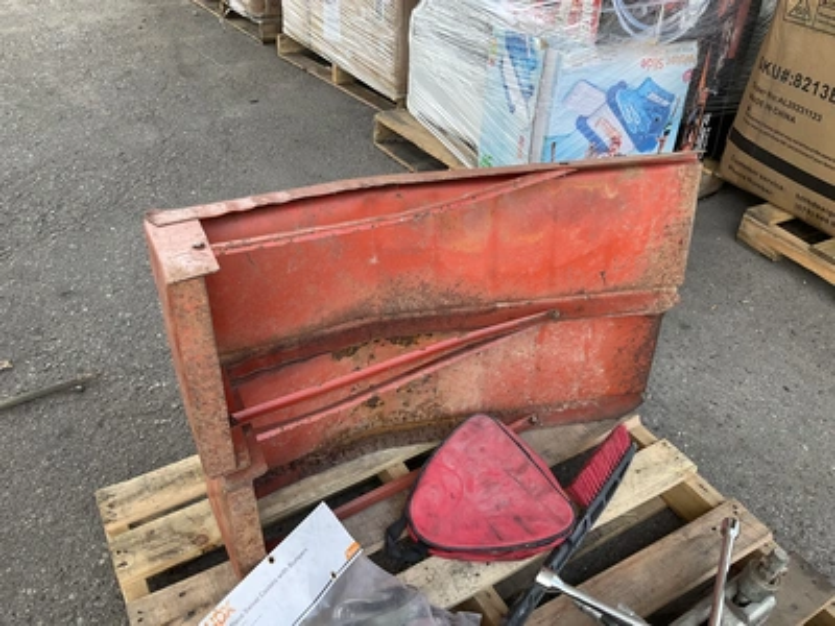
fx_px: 700
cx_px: 418
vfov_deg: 48.2
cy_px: 313
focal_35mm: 29
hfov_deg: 61.7
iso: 20
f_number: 1.8
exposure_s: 1/141
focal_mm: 3
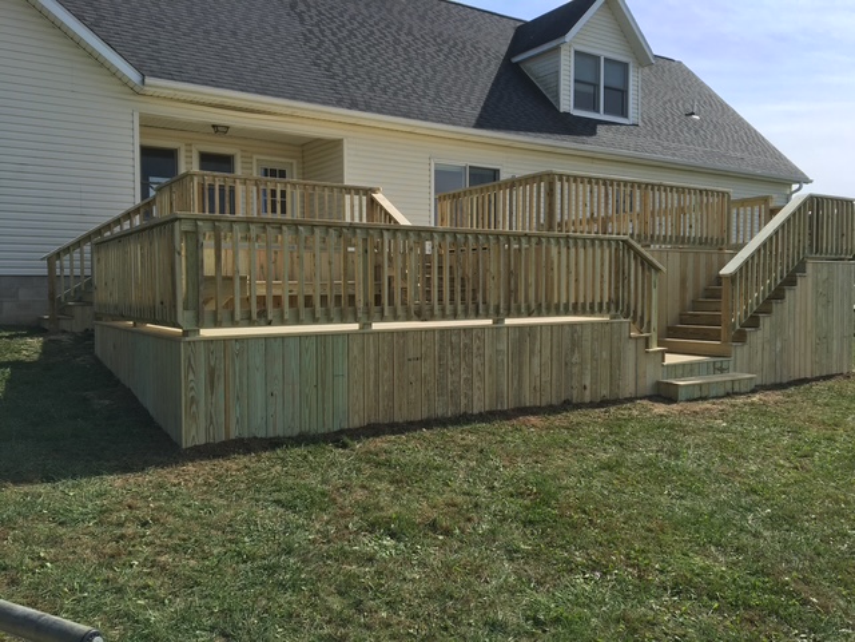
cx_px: 428
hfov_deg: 61.7
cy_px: 321
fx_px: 716
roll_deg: -0.2
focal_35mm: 29
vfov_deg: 48.2
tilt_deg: -0.5
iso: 25
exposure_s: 1/999
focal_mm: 4.15
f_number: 2.2
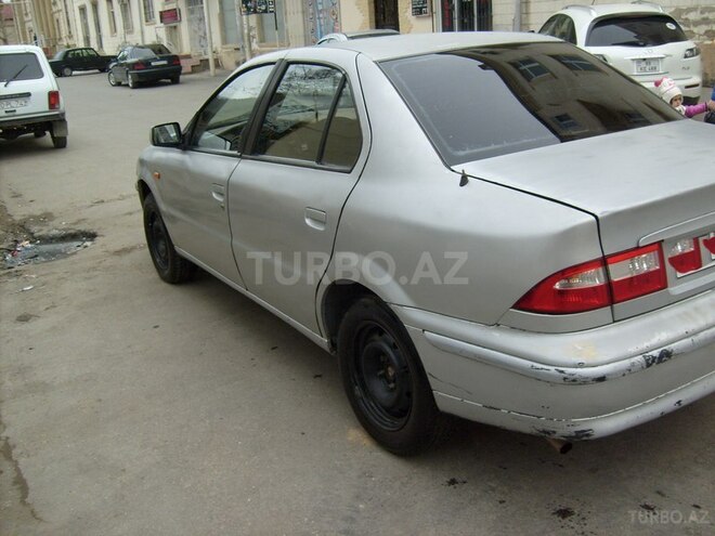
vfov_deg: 40.7
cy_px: 268
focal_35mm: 35
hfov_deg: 52.6
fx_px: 723
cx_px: 358
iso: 80
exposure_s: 1/90
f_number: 7.1
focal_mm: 5.8
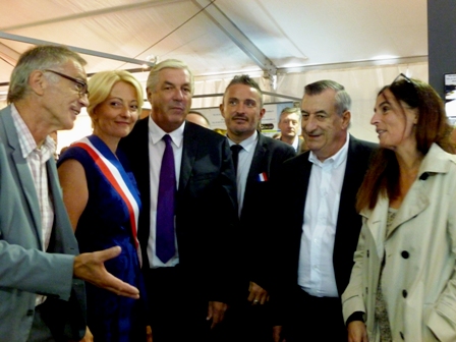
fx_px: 632
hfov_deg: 39.7
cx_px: 228
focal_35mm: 48
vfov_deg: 30.3
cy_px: 171
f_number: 4
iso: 800
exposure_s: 1/15
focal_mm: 8.6
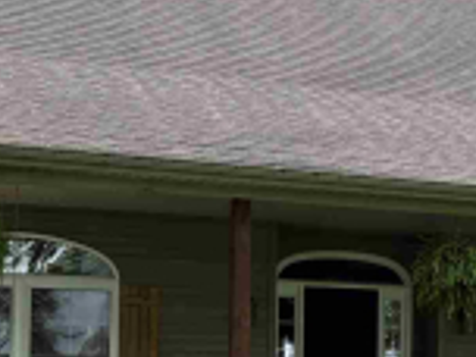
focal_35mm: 105
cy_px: 351
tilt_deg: +3.3
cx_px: 631
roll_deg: -1.6
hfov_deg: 17.5
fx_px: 1444
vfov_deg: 13.9
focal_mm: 6.76
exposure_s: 1/822
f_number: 1.78
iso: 100
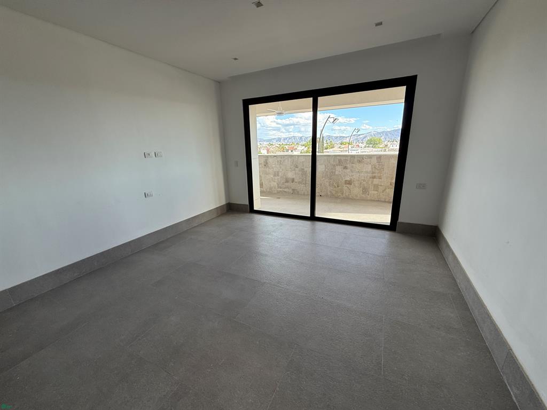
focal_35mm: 14
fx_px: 221
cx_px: 274
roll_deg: +1.0
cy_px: 205
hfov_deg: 102.1
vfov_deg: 85.7
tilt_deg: -15.1
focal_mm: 2.22
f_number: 2.2
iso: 64
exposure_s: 1/193
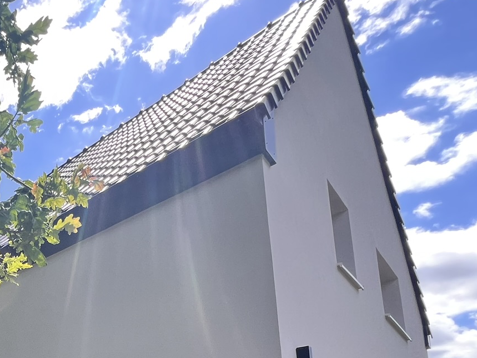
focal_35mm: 31
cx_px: -64
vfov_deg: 36.7
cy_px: 412
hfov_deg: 43.2
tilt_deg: +9.6
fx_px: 427
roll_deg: -1.8
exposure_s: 1/369
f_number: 1.8
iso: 32
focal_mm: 1.57
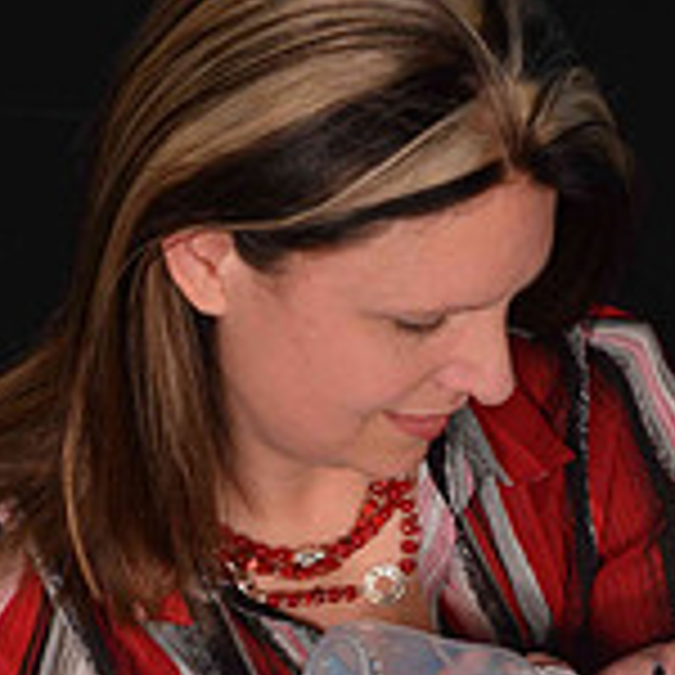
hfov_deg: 14.3
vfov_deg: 13.5
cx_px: 405
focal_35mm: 122
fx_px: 2691
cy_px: 990
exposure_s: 1/60
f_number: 8
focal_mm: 32
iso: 200
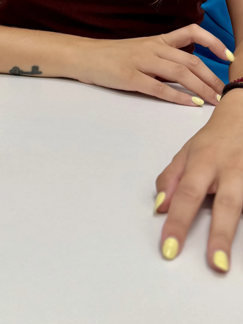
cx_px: 41
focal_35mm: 80
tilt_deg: -1.8
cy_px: -135
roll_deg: -1.0
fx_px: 749
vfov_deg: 21.3
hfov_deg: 18.2
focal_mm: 6.76
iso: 64
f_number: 1.78
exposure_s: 1/100
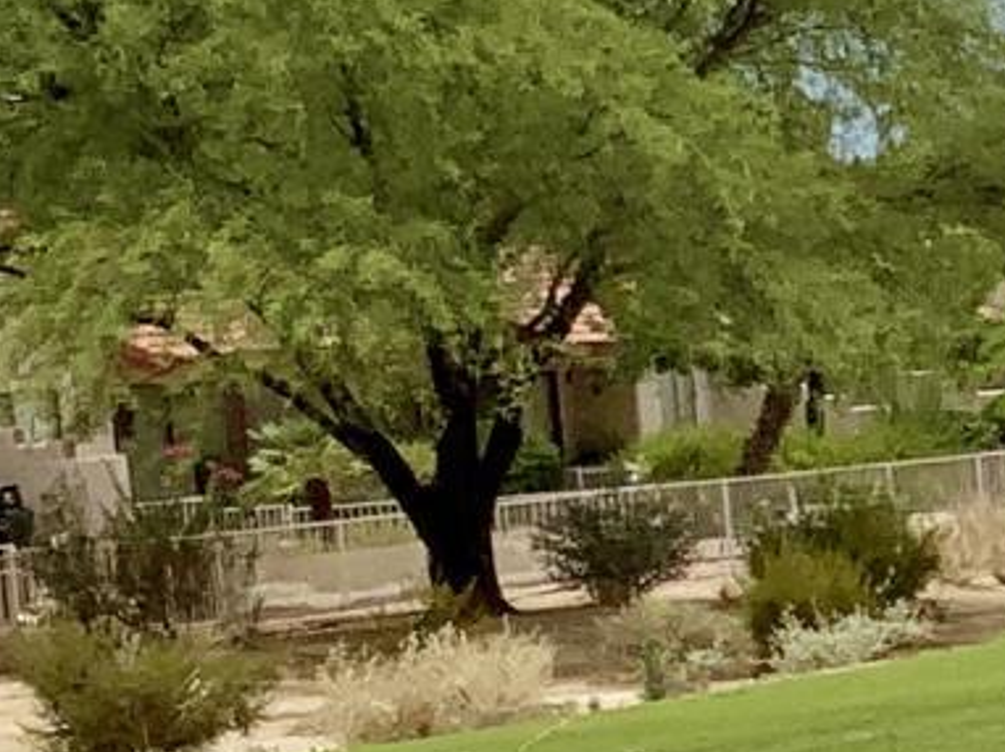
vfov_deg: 6.5
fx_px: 6615
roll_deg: +4.3
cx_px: 1960
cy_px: 631
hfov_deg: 8.3
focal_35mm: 228
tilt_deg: -4.2
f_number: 1.8
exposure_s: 1/3125
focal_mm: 3
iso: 20
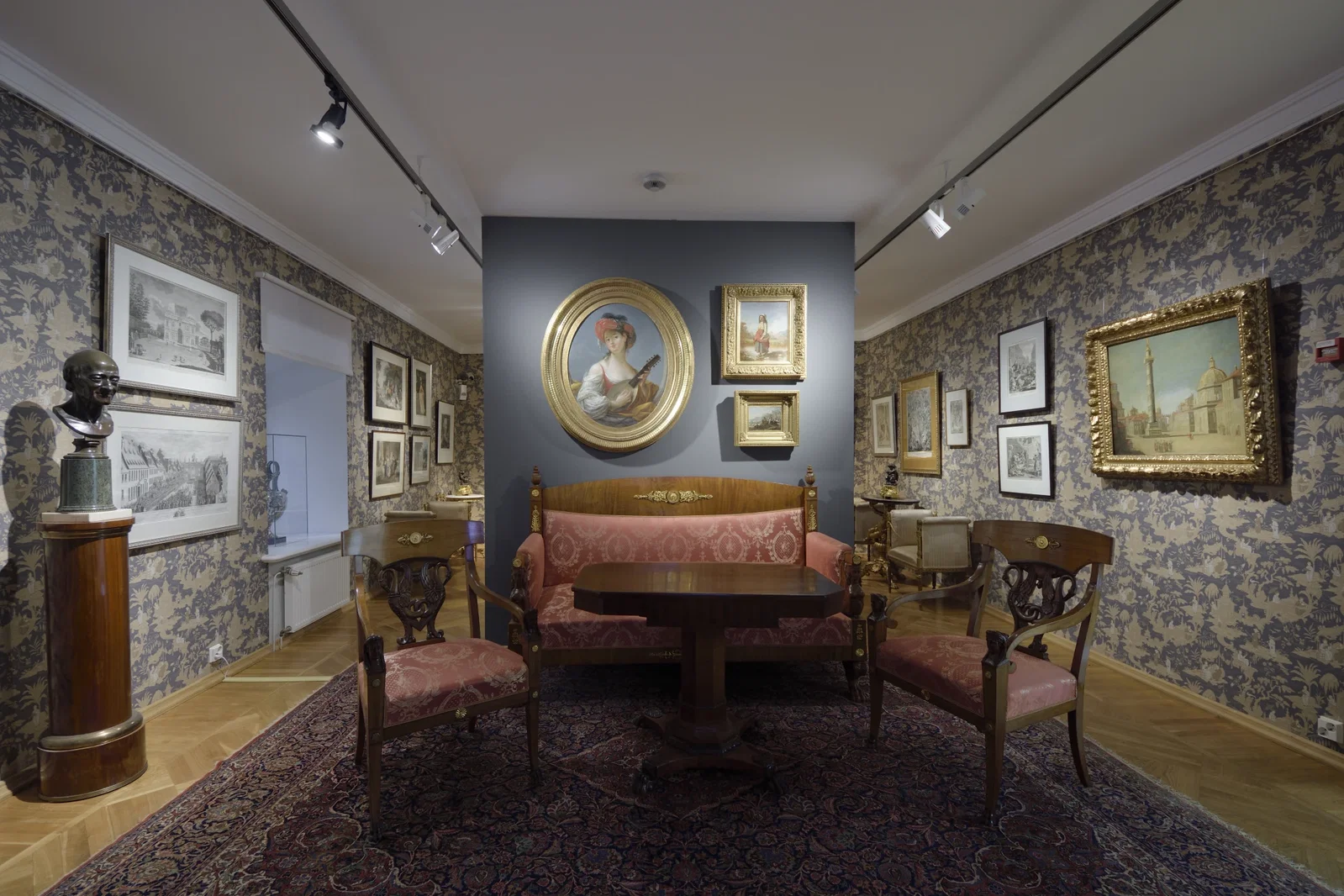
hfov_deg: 103.3
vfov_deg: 80.2
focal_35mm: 14
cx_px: 672
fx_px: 532
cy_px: 448
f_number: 8
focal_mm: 9.5
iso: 125
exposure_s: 1
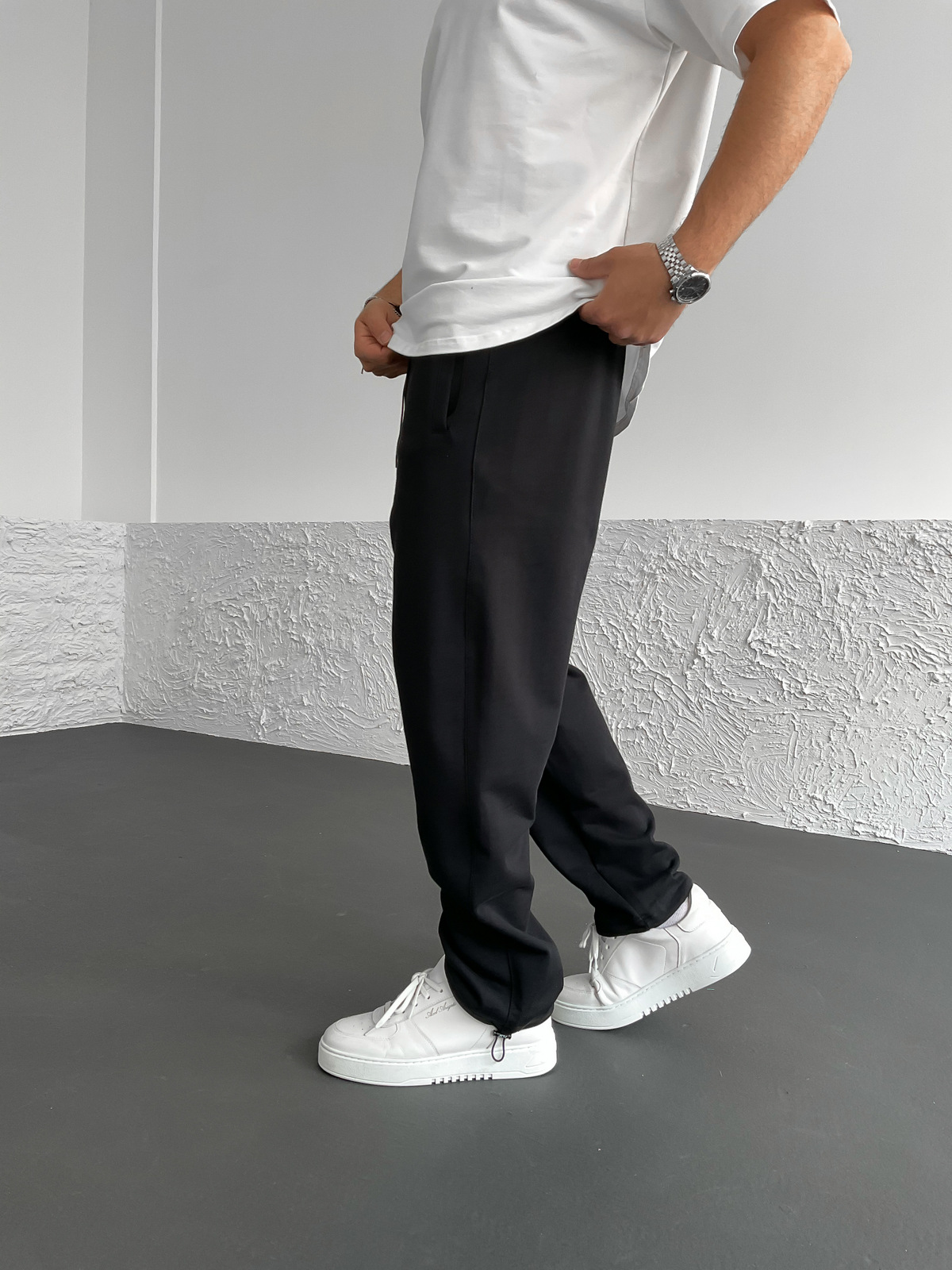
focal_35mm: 29
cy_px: 635
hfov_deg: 48.2
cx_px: 476
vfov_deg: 61.7
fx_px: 1063
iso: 40
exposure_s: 1/120
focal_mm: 3
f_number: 1.8
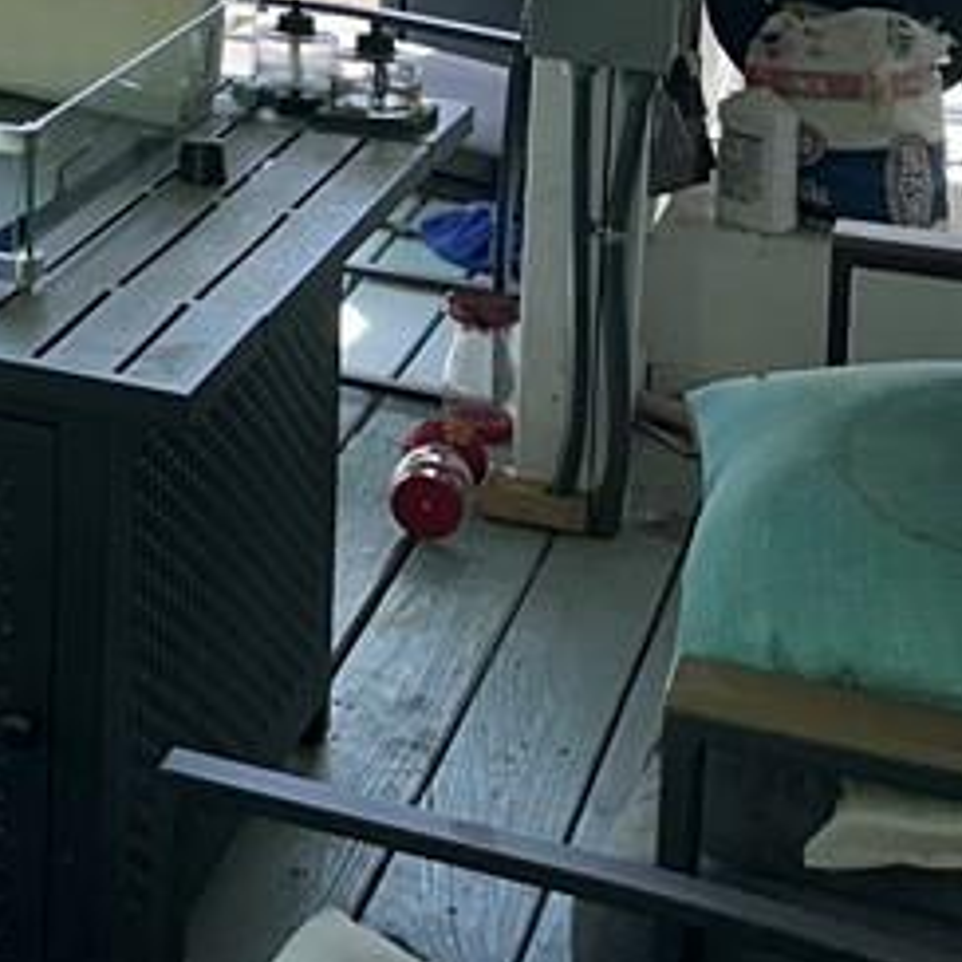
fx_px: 2798
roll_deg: -1.0
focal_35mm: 89
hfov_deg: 16.9
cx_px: -647
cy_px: -272
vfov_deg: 18.2
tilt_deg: -6.2
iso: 64
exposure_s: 1/1029
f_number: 1.78
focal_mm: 6.86
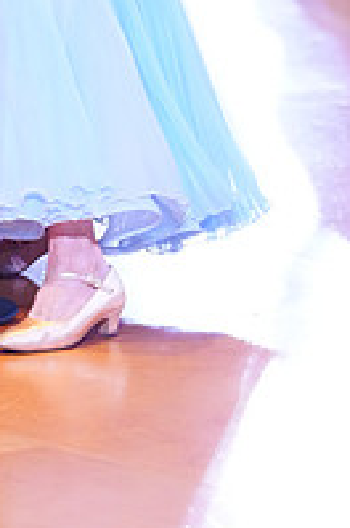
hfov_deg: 4.7
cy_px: -212
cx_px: 62
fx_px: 4229
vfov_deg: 7.1
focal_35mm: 289
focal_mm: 99
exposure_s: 1/400
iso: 5000
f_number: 2.8
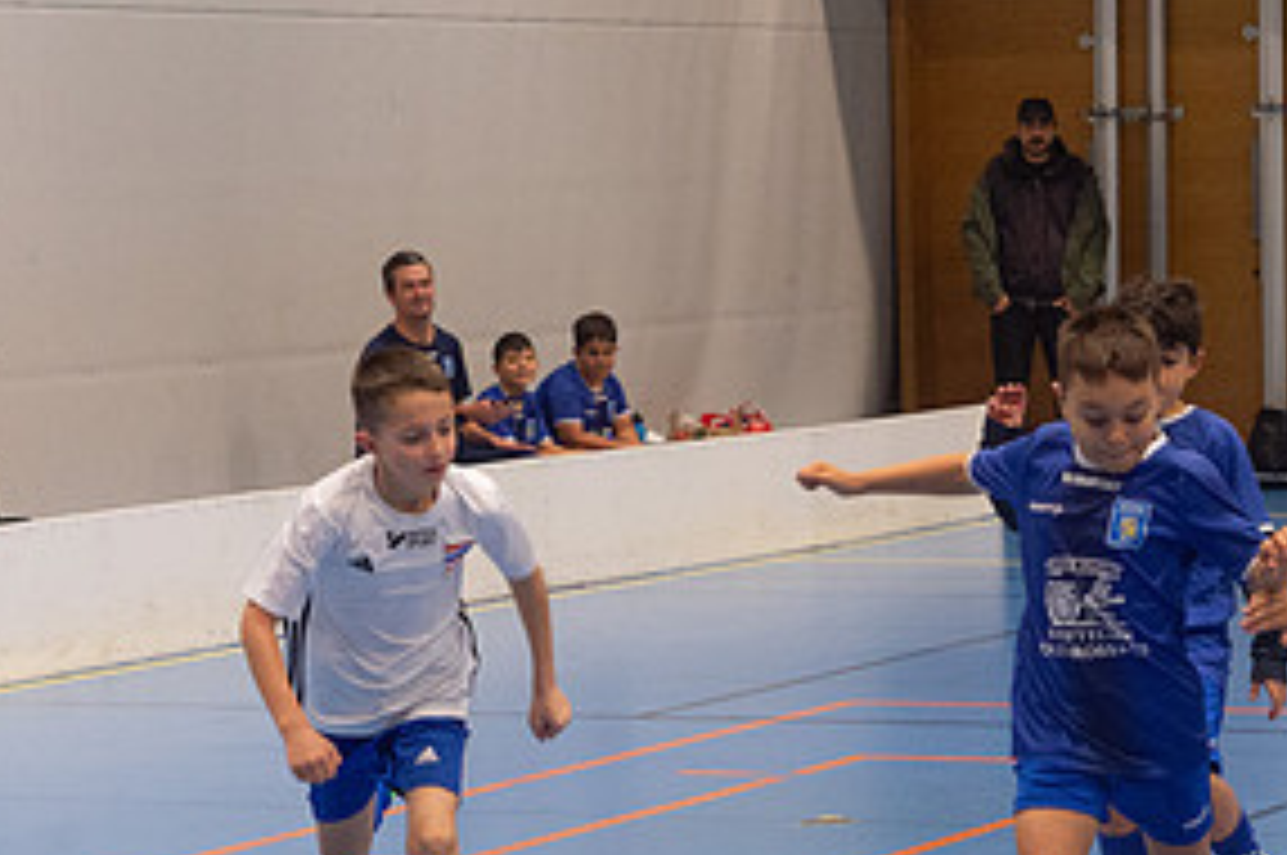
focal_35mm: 142
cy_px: 706
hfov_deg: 14.4
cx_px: 1062
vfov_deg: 9.6
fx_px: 5071
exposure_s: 1/500
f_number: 3.5
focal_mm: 70
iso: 4500
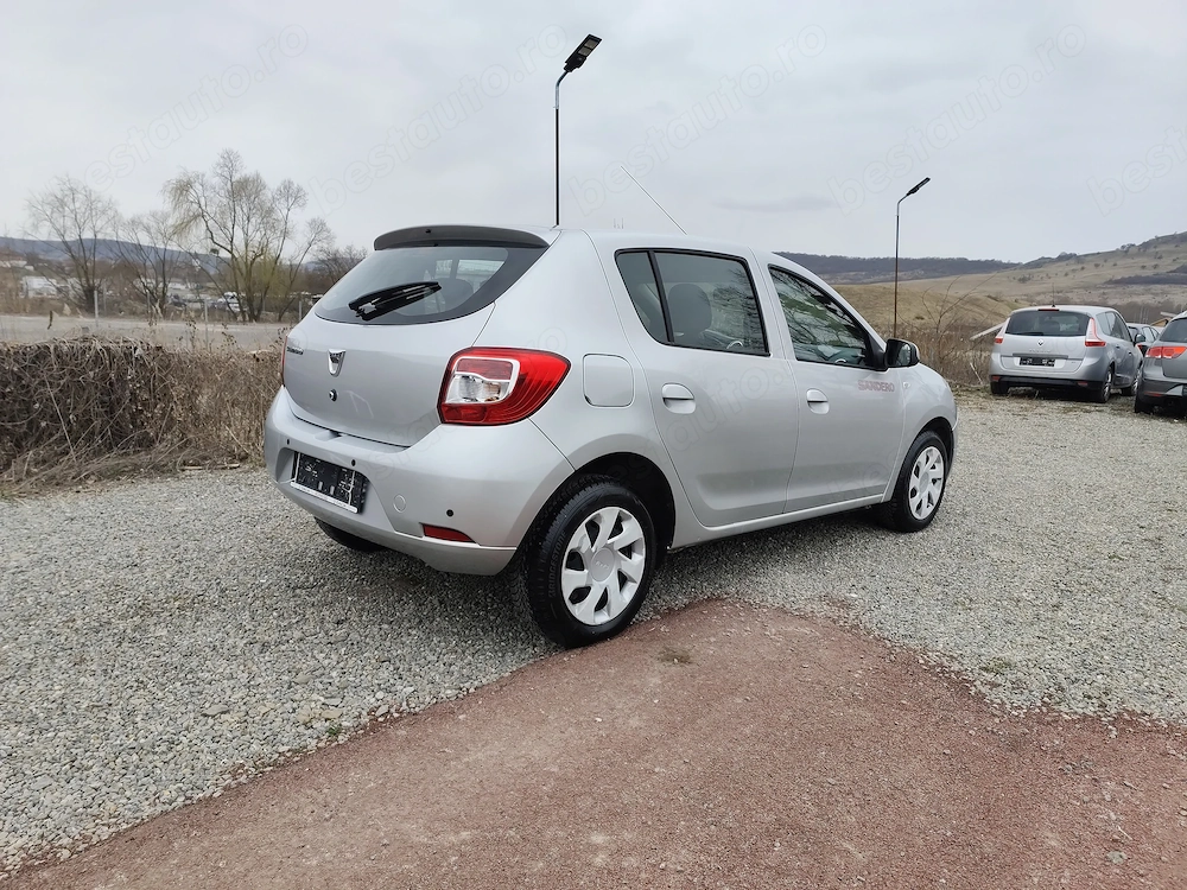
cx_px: 594
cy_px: 445
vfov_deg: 58.9
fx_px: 789
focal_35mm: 23
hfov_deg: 73.9
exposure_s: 1/271
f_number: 1.65
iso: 50
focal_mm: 6.19
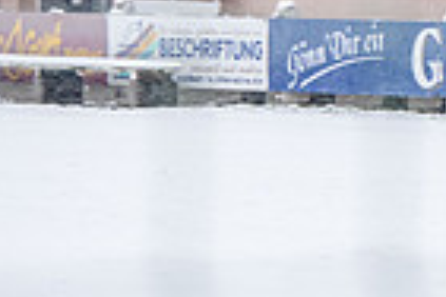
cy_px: -89
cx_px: 824
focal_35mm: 656
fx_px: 8126
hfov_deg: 3.1
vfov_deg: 2.1
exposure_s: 1/320
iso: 160
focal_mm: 140
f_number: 4
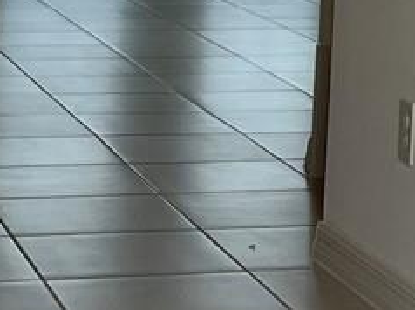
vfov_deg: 7.9
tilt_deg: +5.1
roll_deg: -2.1
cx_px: 441
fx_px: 2096
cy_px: -413
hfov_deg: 11.2
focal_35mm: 175
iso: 50
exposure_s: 1/791
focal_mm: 5.7
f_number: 1.5
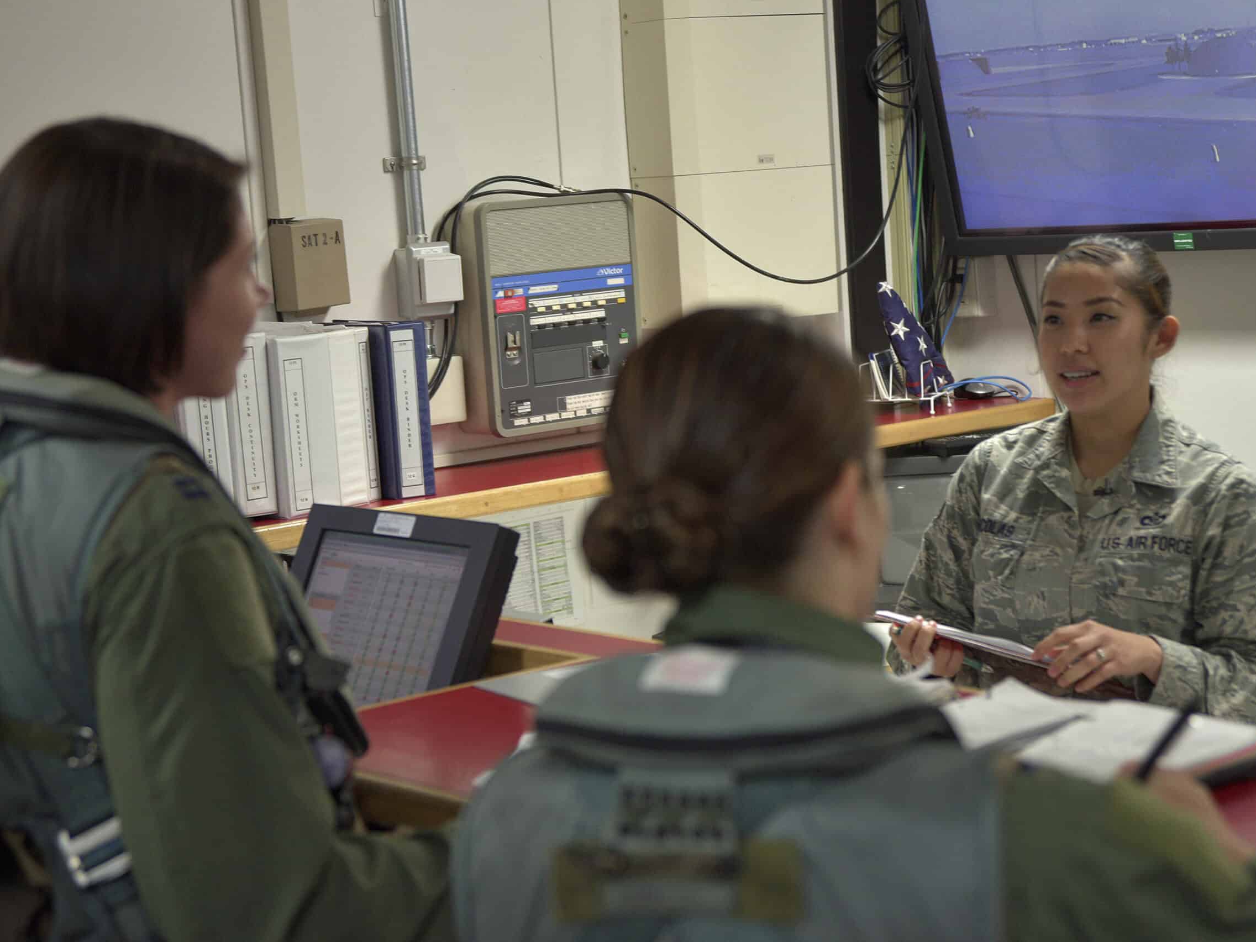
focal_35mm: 65
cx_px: 636
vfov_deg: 22.6
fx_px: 2359
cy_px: 471
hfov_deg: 29.8
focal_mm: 60
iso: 640
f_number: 3.8
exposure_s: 1/125
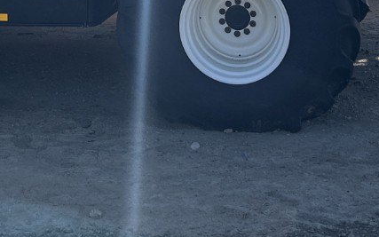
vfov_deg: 12.8
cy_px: -183
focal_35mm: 93
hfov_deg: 22.1
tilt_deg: +5.7
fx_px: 961
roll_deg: +1.4
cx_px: 99
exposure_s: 1/5882
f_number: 1.5
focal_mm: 5.7
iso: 50
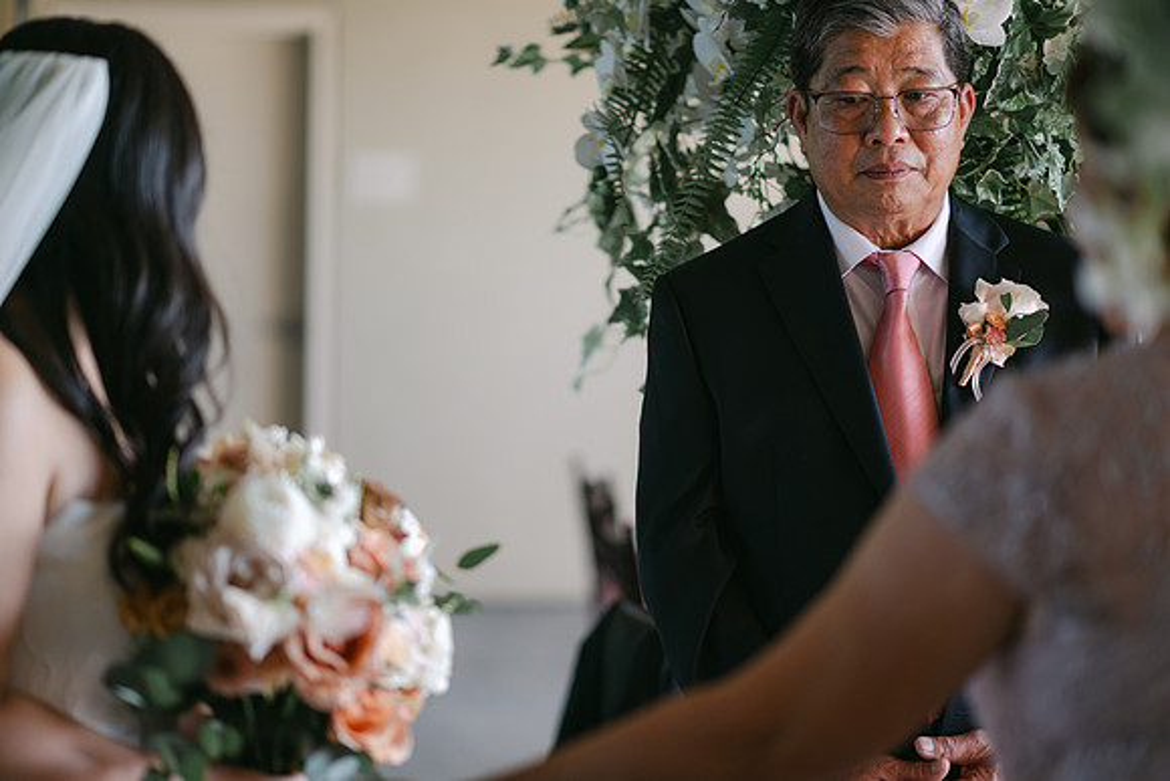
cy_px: 390
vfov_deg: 16.1
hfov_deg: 23.9
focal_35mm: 85
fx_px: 2763
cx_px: 585
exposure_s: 1/250
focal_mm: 85
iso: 360
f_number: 1.8
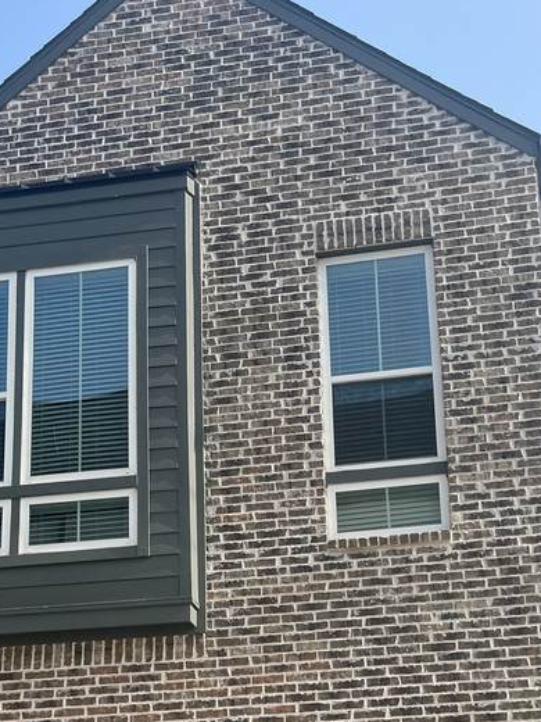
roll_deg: +2.2
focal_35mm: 48
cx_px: 304
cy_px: 646
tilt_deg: +12.3
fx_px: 1000
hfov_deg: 30.2
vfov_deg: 37.2
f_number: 1.6
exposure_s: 1/1695
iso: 50
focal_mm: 5.1
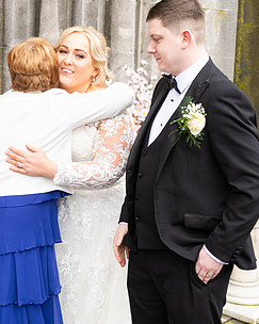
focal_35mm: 68
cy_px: 134
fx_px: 652
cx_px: 135
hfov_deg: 22.5
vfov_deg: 27.9
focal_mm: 38
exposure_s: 1/160
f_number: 3.5
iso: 125
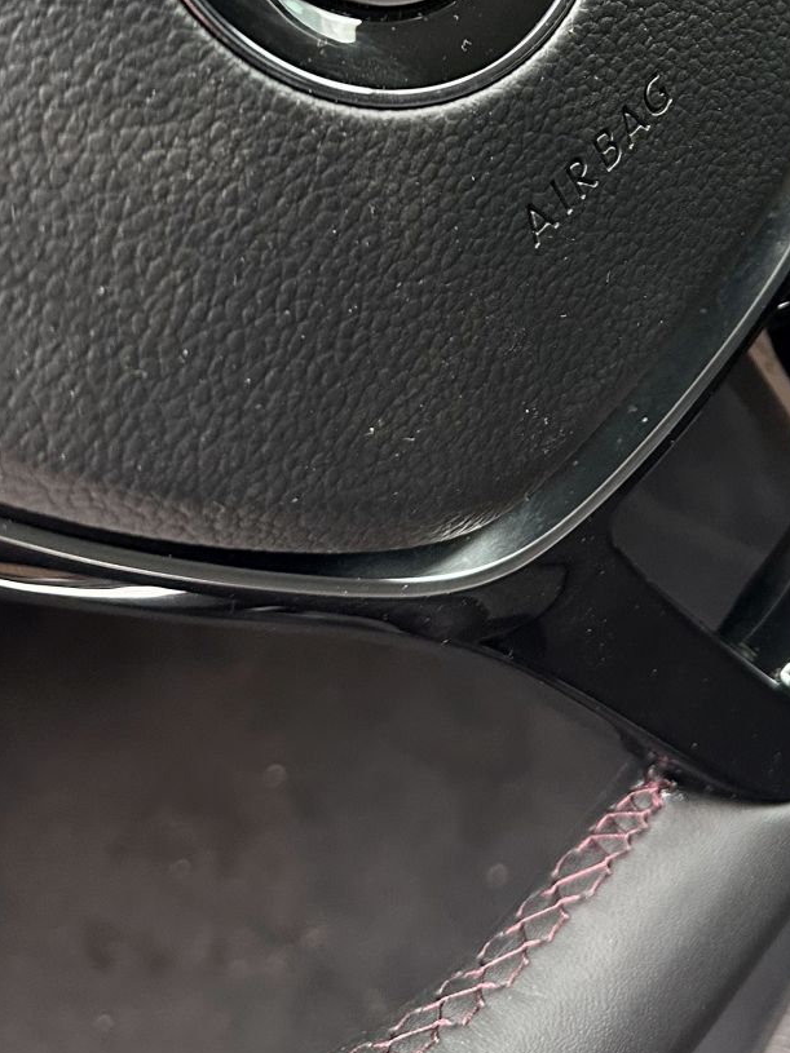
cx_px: 839
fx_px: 1674
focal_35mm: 55
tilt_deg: -49.0
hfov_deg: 24.9
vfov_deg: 33.1
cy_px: 107
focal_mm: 6.86
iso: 320
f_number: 1.78
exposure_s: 1/60
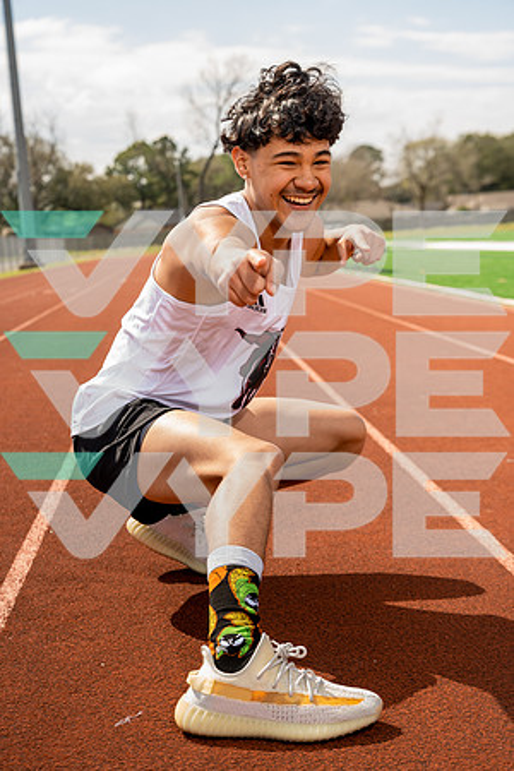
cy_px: 386
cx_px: 257
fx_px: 1199
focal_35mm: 56
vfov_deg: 35.6
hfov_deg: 24.2
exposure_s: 1/250
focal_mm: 56
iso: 100
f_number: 5
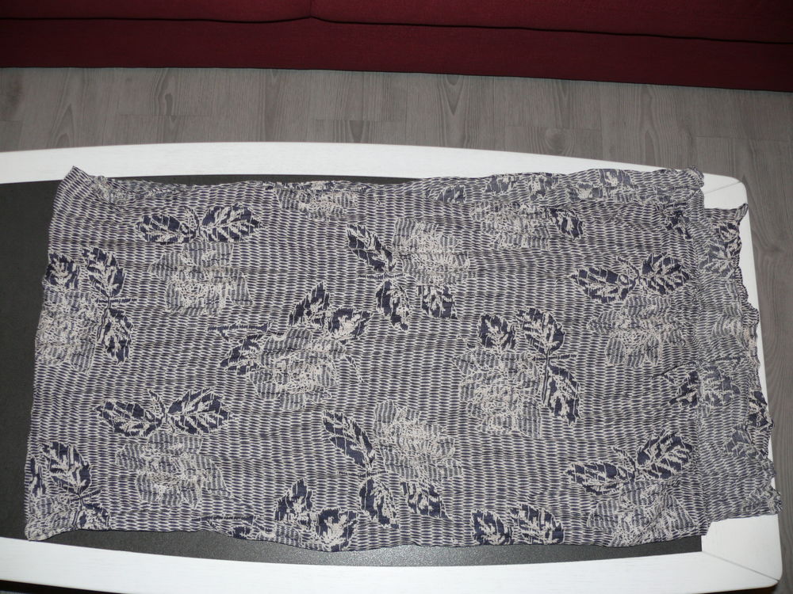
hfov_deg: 52.6
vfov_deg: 40.7
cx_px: 396
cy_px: 297
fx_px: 802
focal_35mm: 35
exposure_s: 1/30
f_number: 2.8
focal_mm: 7.4
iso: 100
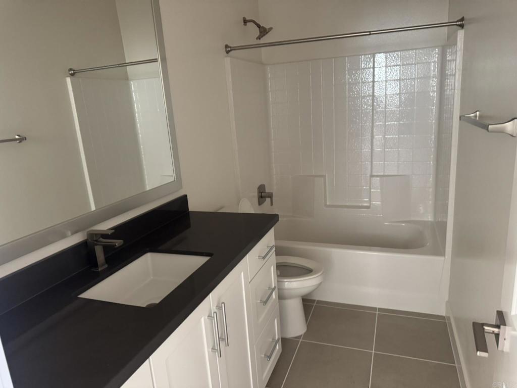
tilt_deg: -16.5
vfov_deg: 56.8
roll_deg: +5.0
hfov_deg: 71.6
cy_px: 194
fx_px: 358
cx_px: 258
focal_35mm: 24
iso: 500
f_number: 1.78
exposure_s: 1/60
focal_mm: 6.76
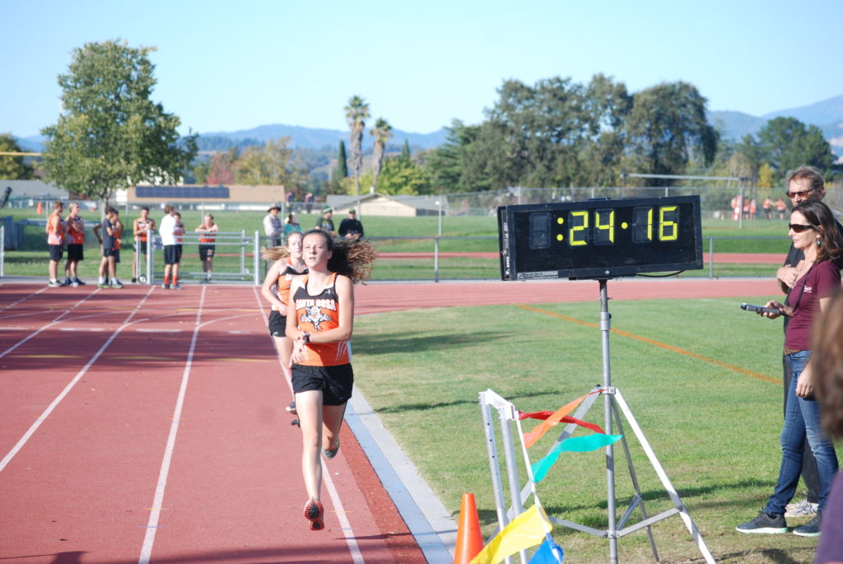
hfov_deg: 14.8
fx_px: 3235
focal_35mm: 138
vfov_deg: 10.0
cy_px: 282
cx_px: 422
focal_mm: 92
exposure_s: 1/800
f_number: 7.1
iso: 400
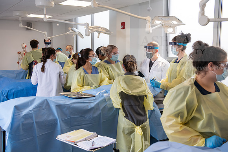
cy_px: 76
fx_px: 266
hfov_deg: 46.4
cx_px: 114
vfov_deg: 31.9
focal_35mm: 42
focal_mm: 42
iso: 400
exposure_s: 1/200
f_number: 4.5
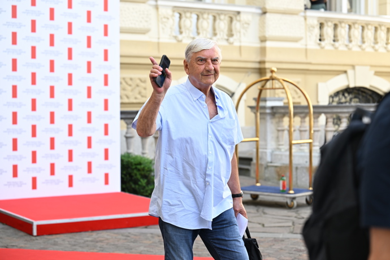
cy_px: 130
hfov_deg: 28.8
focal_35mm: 70
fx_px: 758
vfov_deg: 19.5
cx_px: 195
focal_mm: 70
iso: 640
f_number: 3.5
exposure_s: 1/1000
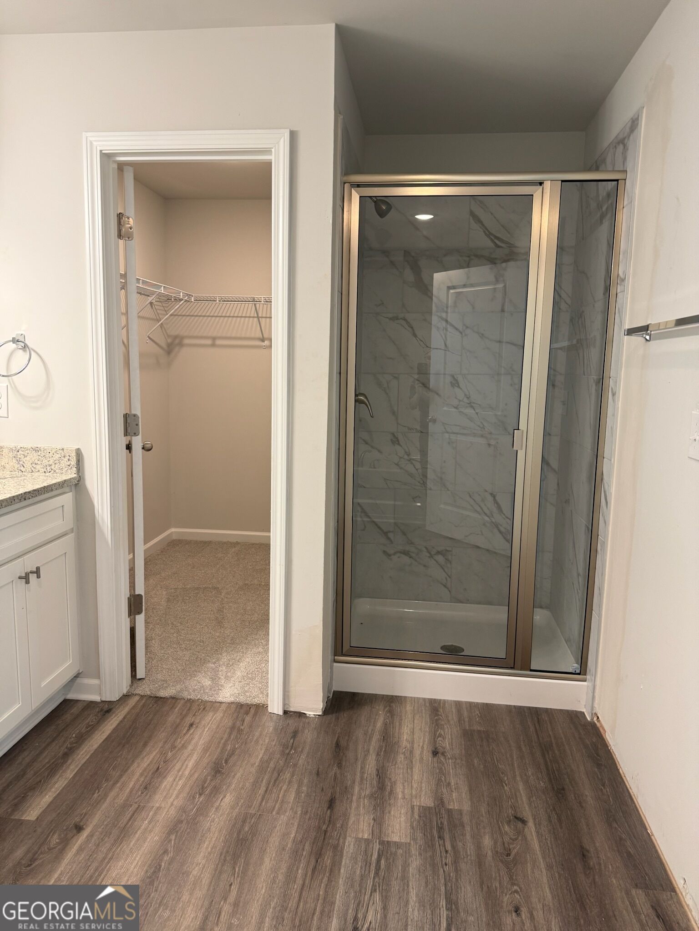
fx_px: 646
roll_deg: -1.9
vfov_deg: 71.6
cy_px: 466
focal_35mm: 24
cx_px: 350
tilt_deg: -9.1
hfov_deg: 56.8
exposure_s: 1/60
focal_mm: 6.76
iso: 160
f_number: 1.78
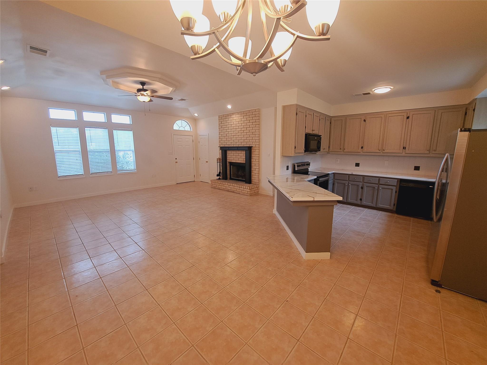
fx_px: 183
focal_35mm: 13
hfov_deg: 106.2
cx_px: 244
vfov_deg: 89.9
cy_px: 182
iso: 50
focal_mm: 1.74
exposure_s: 1/20
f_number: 2.2
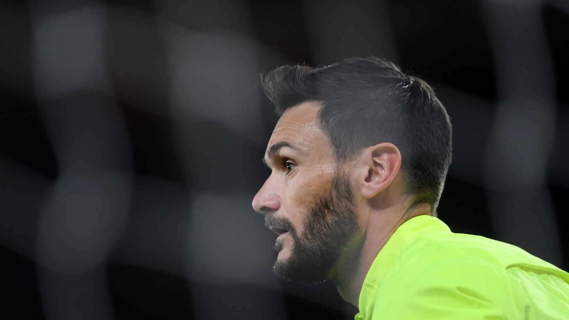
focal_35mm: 420
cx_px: 284
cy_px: 167
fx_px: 6337
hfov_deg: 5.1
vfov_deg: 2.9
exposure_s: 1/2000
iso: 1600
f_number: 2.8
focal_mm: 400
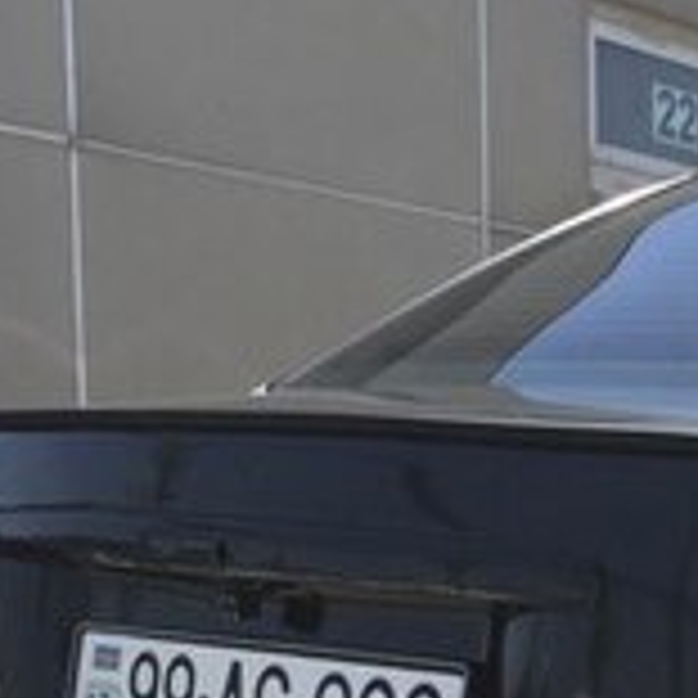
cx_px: 1000
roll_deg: -2.7
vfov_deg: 15.3
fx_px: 2487
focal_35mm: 109
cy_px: 885
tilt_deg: -6.8
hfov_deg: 15.0
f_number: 2.2
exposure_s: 1/1099
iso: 32
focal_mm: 4.15
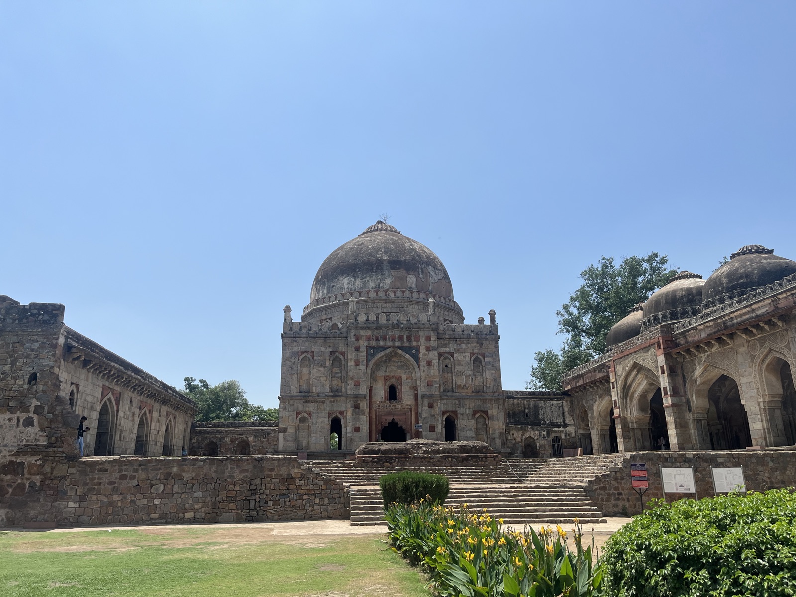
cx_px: 398
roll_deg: +0.9
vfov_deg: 53.1
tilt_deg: +17.9
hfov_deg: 67.3
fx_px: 598
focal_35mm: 26
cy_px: 298
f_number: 1.6
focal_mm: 5.1
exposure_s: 1/4854
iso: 50
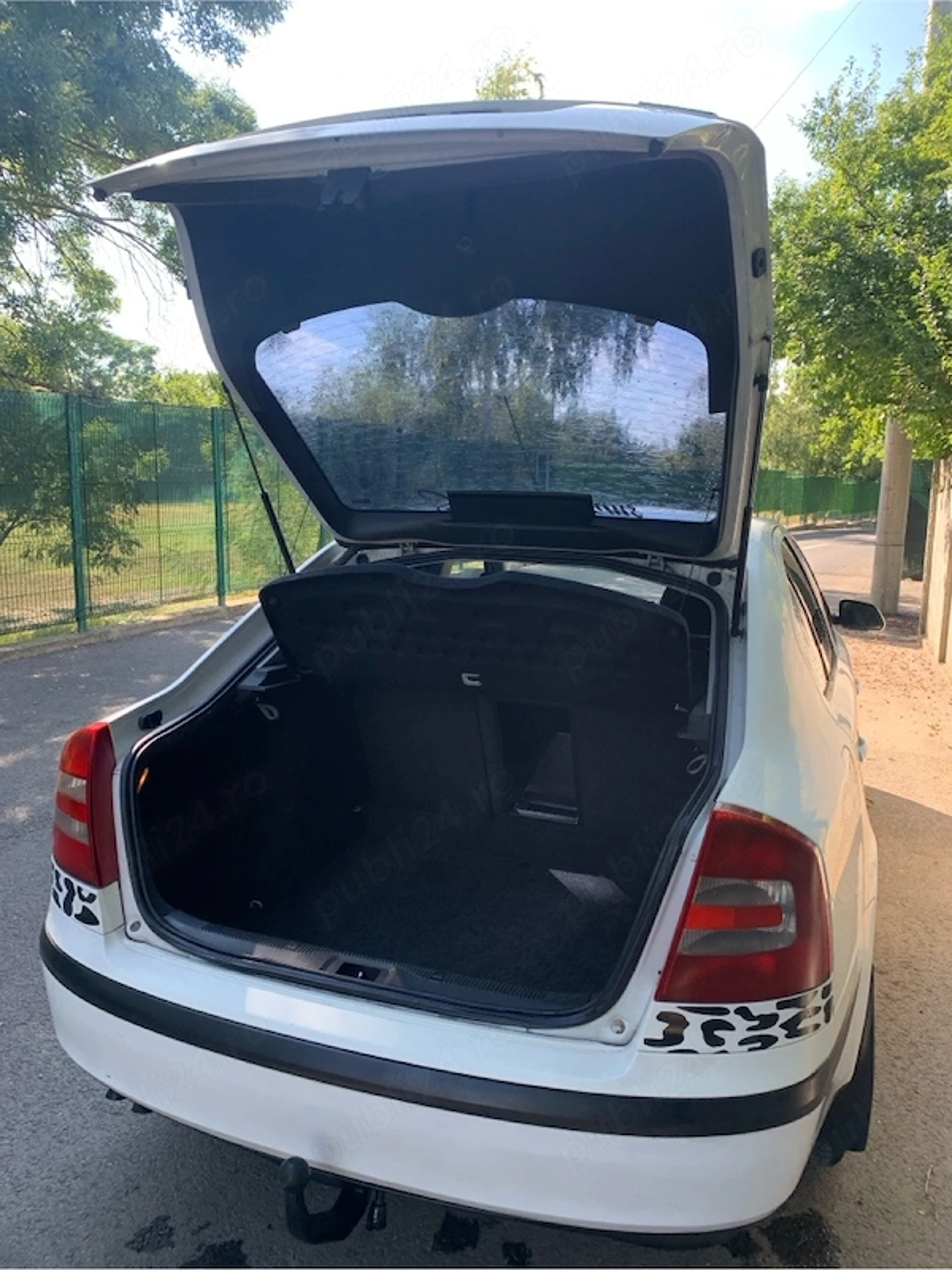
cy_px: 635
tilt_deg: -7.7
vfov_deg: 67.3
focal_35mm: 26
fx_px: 953
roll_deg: -1.0
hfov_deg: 53.1
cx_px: 476
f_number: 1.8
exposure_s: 1/239
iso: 25
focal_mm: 4.25
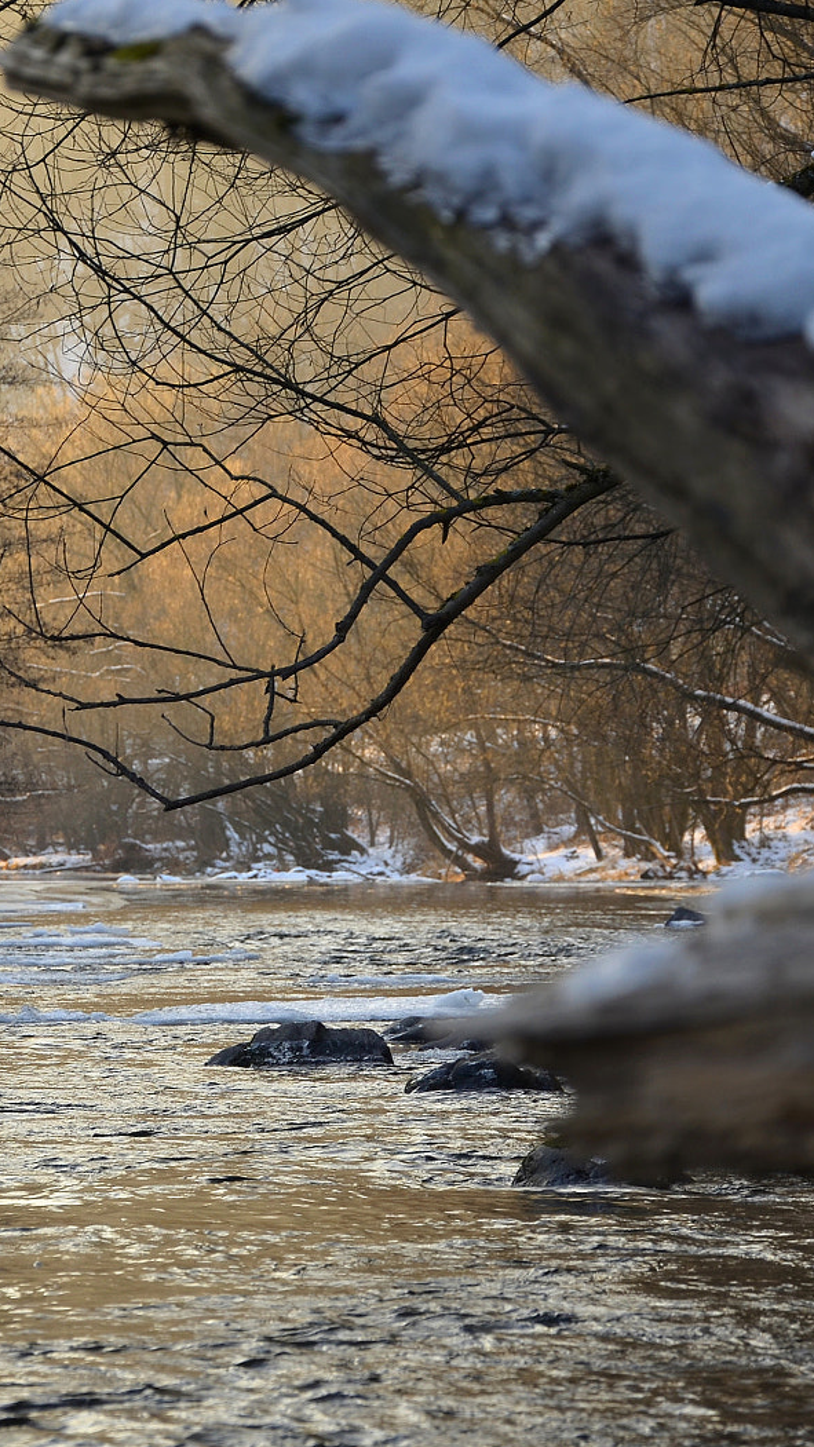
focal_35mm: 148
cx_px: 359
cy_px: 725
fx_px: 5680
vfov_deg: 14.5
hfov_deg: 8.2
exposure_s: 1/50
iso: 100
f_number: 6.3
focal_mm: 62
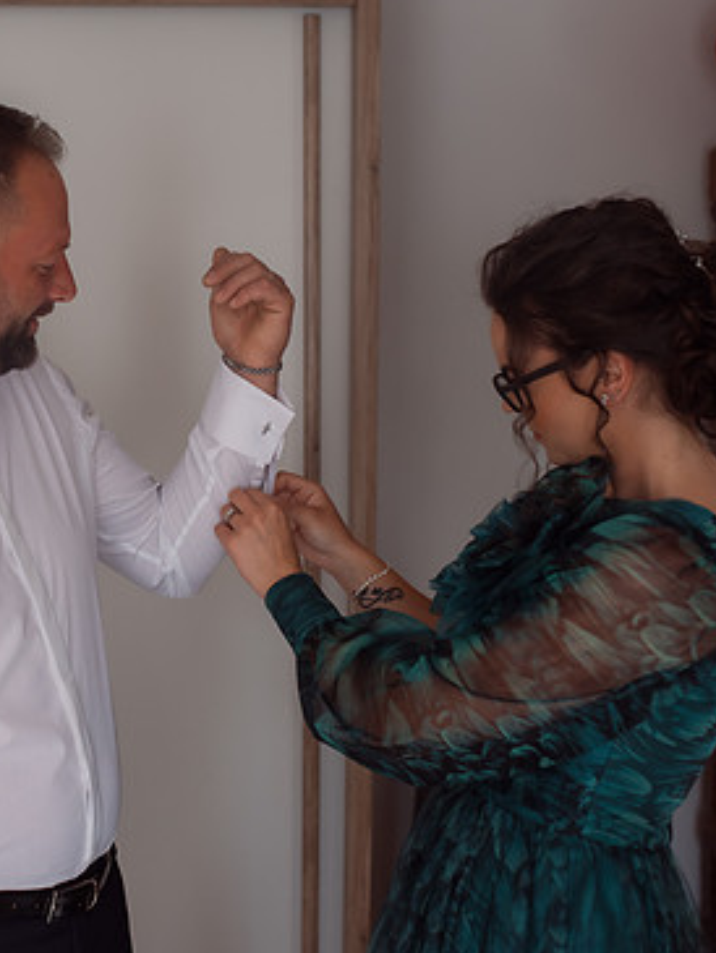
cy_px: 444
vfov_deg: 31.2
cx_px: 68
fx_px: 1709
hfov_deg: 23.0
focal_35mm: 62
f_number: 2.8
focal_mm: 35
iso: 250
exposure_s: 1/250
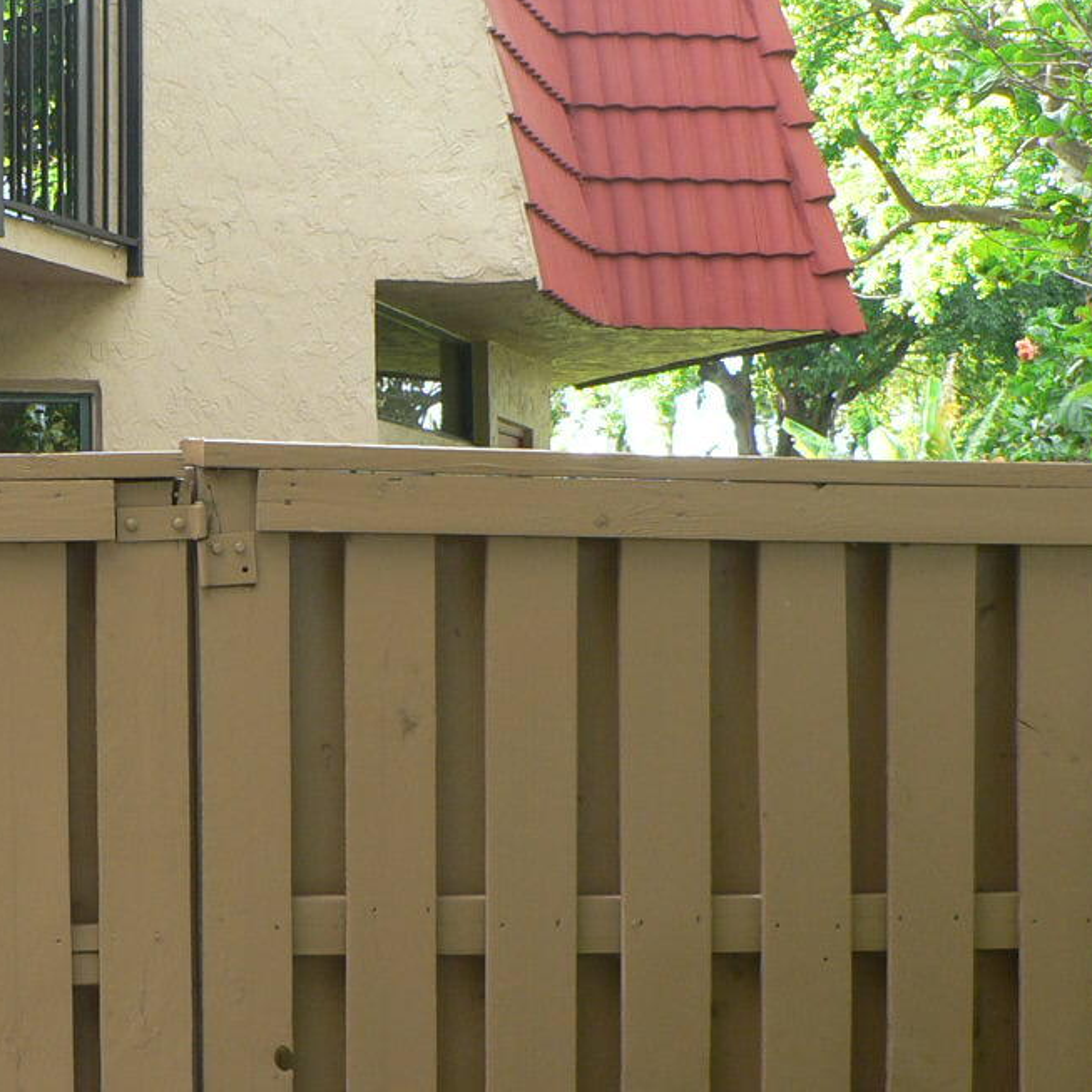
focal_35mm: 78
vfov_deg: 22.2
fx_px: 2784
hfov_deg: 21.2
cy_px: 624
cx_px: -64
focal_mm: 6
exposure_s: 1/80
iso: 80
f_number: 2.8
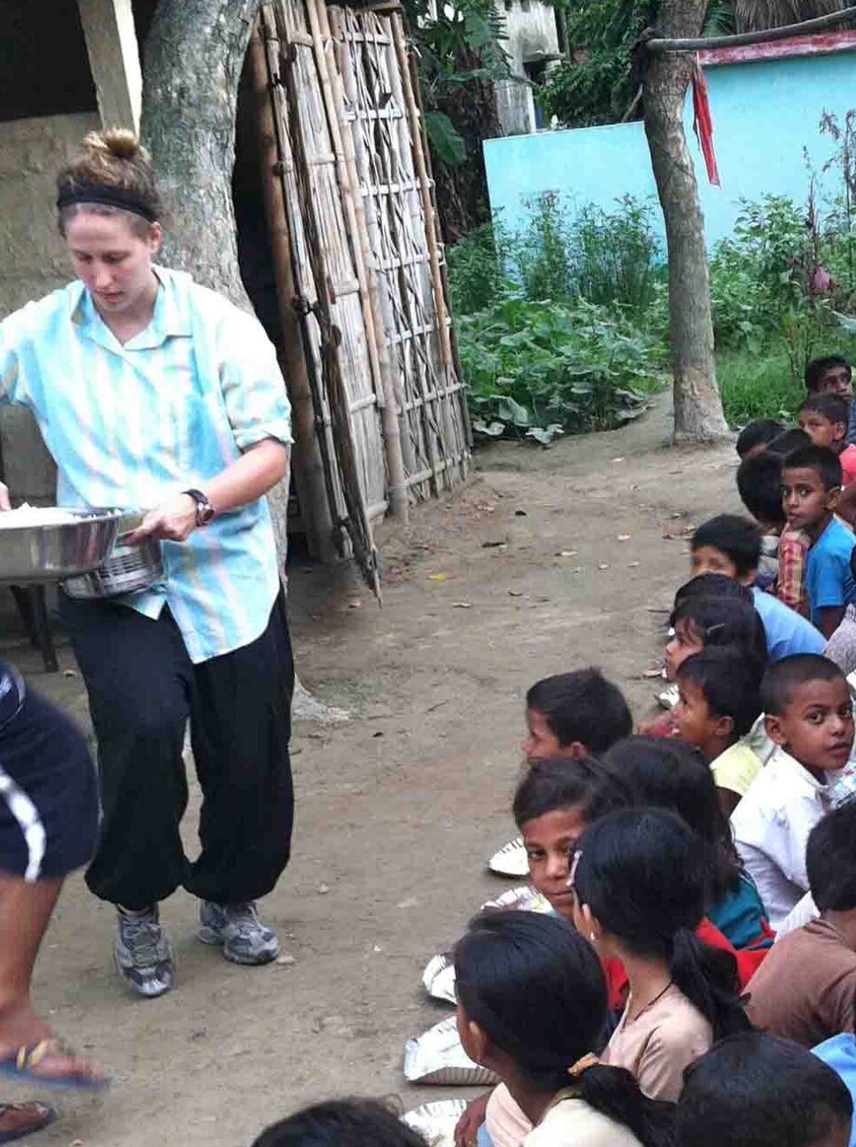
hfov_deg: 21.1
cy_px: 860
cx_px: 655
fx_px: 2281
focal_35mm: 69
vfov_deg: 27.8
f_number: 2.8
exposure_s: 1/20
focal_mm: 3.85
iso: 80
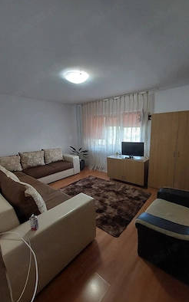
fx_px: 115
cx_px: 109
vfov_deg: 105.3
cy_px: 151
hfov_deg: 78.1
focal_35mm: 14
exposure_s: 1/50
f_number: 2.2
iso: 250
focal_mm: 1.74
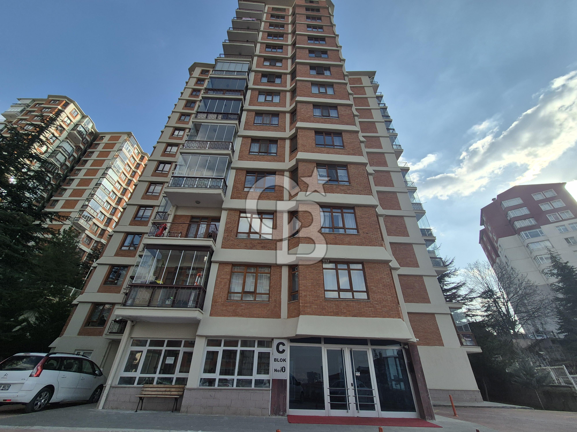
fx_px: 217
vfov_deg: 89.9
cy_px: 216
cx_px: 288
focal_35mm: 13
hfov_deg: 106.2
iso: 50
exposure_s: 1/2400
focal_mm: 2.2
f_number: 2.2
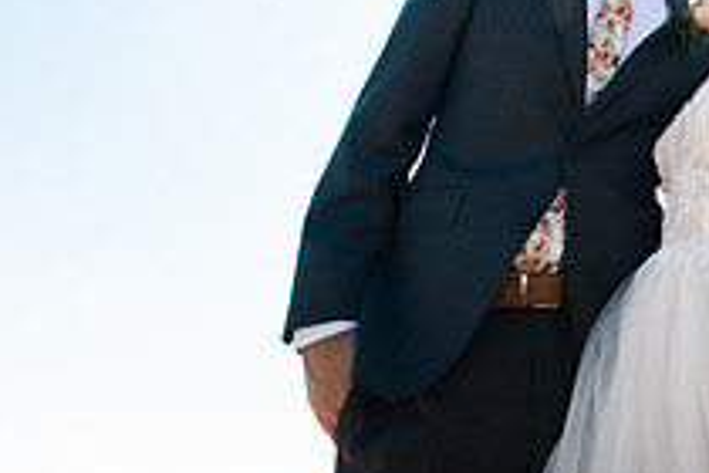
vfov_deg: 25.2
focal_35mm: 47
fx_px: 926
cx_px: 858
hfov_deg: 33.7
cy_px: -125
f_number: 4.5
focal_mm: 17
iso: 200
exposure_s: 1/400
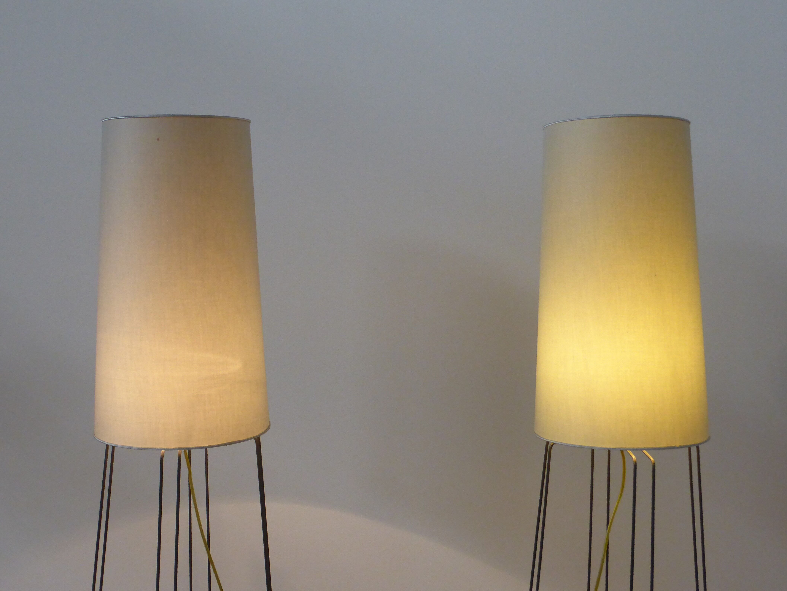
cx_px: 394
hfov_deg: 52.6
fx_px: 796
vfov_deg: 40.7
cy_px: 296
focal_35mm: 35
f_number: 3.7
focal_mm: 6.1
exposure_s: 1/60
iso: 320
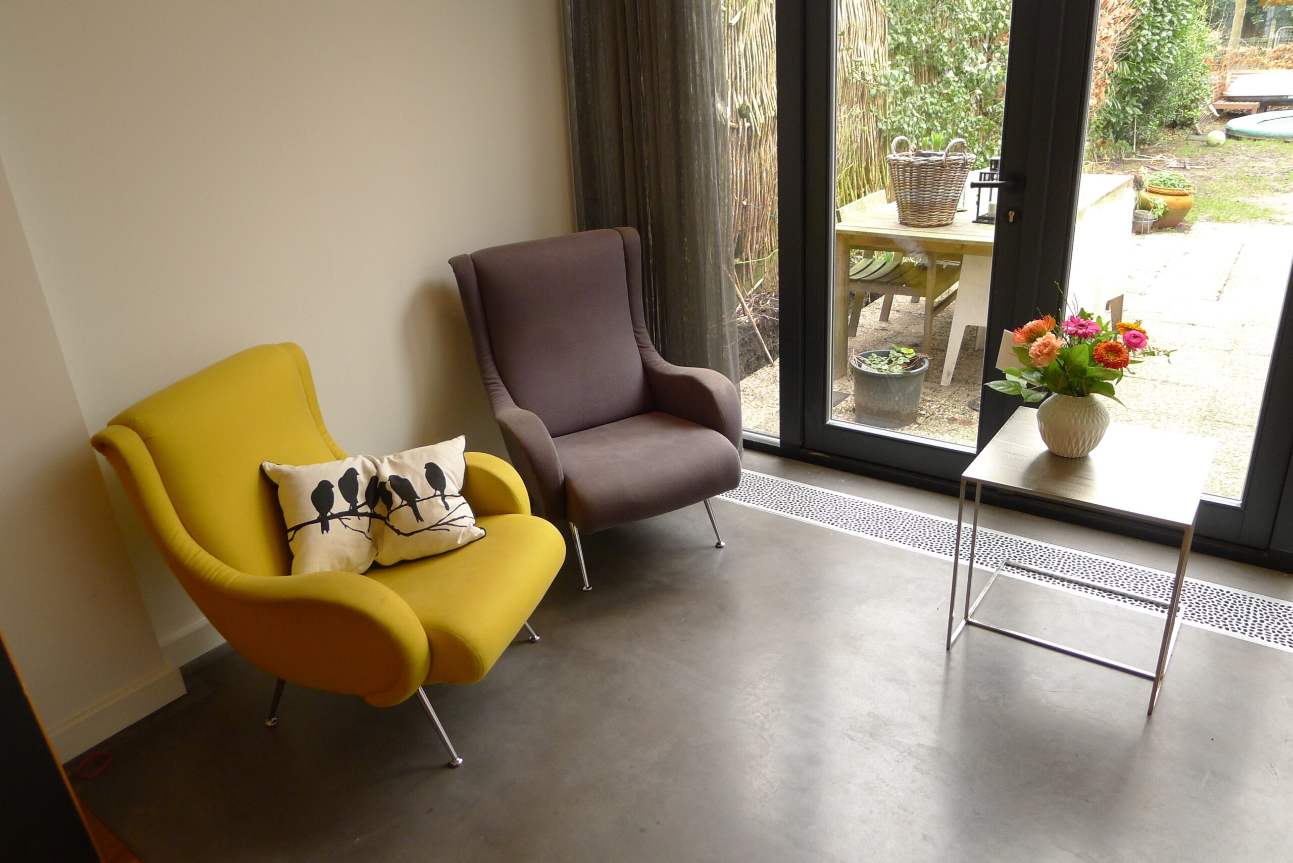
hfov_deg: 73.7
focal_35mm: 24
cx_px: 646
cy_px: 432
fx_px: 862
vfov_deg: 53.2
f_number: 2
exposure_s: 1/25
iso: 200
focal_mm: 5.1
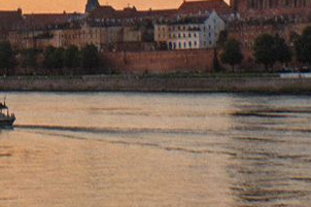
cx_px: 98
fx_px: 1399
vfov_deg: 8.5
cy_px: 97
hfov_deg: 12.7
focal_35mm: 162
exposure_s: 1/400
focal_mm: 49
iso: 200
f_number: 6.3
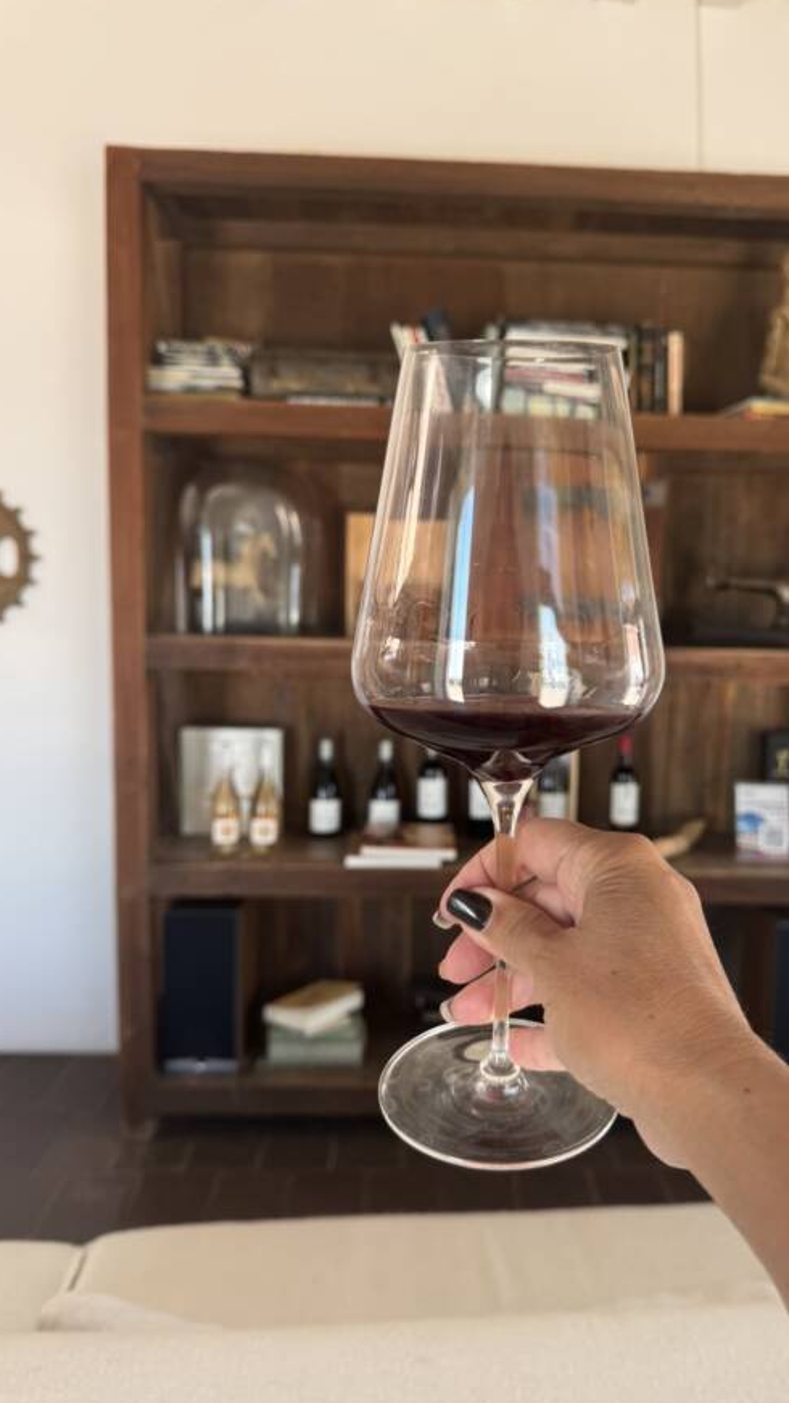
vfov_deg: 69.9
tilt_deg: -5.9
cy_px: 708
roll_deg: -0.9
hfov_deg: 42.6
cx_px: 482
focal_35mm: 27
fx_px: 1005
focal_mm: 6.76
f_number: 1.78
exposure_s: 1/121
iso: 80
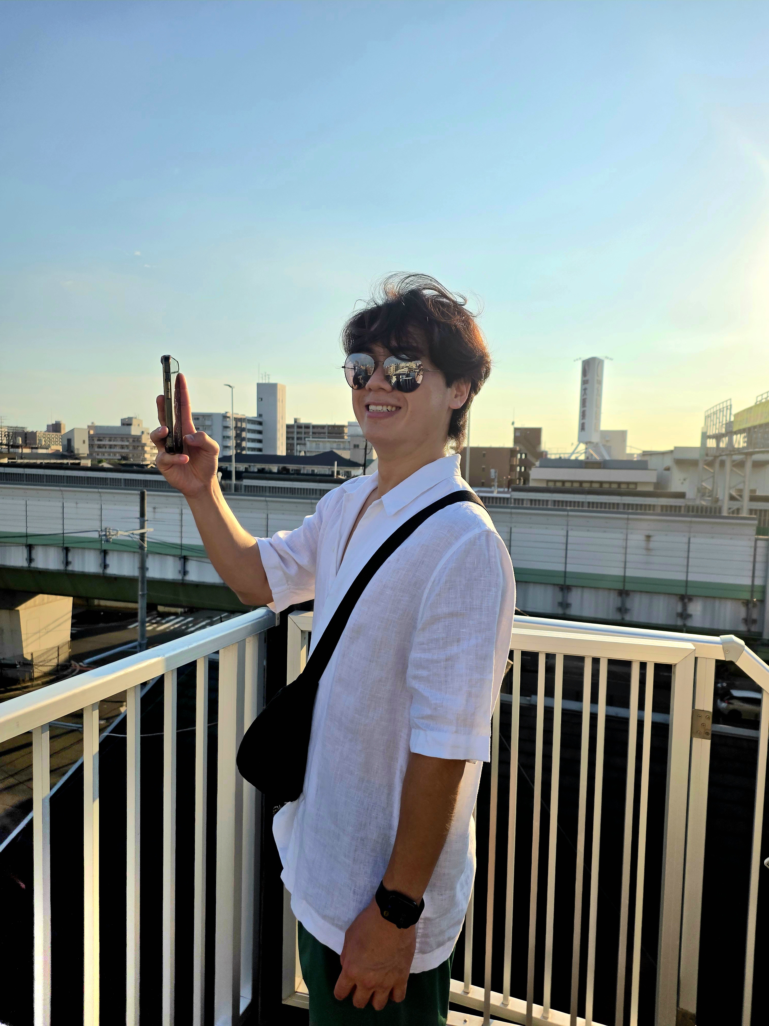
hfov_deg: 58.9
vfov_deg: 73.9
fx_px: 681
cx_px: 384
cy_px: 513
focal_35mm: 23
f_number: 1.7
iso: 64
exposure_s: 1/10000
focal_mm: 6.25
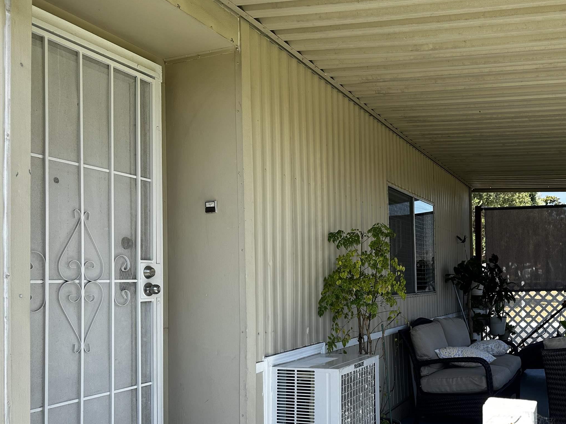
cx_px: 386
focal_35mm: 36
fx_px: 589
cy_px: 255
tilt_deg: +1.9
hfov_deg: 50.3
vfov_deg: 39.5
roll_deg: -0.4
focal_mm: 6.86
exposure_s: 1/1040
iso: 80
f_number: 1.78
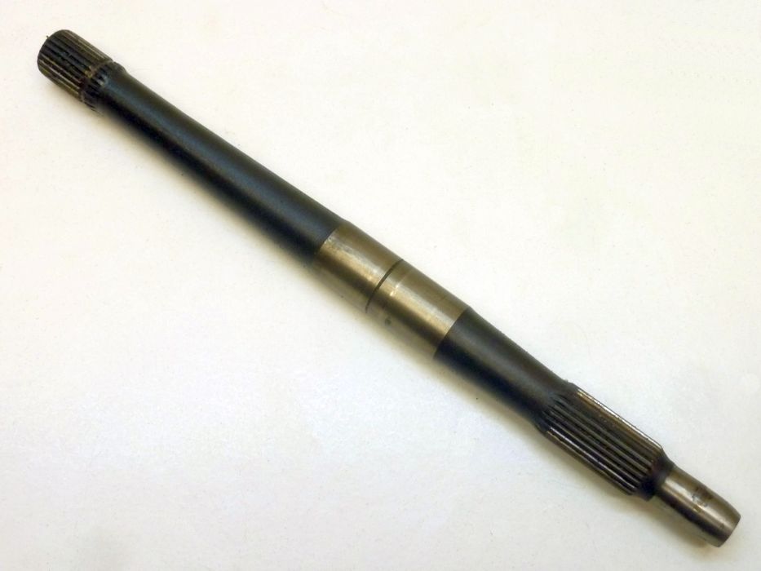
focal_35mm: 48
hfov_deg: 39.7
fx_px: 1055
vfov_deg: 30.3
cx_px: 380
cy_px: 286
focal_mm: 7.9
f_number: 3.8
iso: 250
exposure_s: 1/30
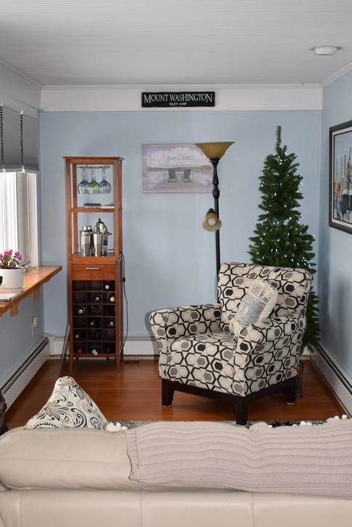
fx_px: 773
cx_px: 190
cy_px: 287
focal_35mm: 53
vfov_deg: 37.7
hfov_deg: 25.6
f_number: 4
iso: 100
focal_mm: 25
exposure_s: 1/60
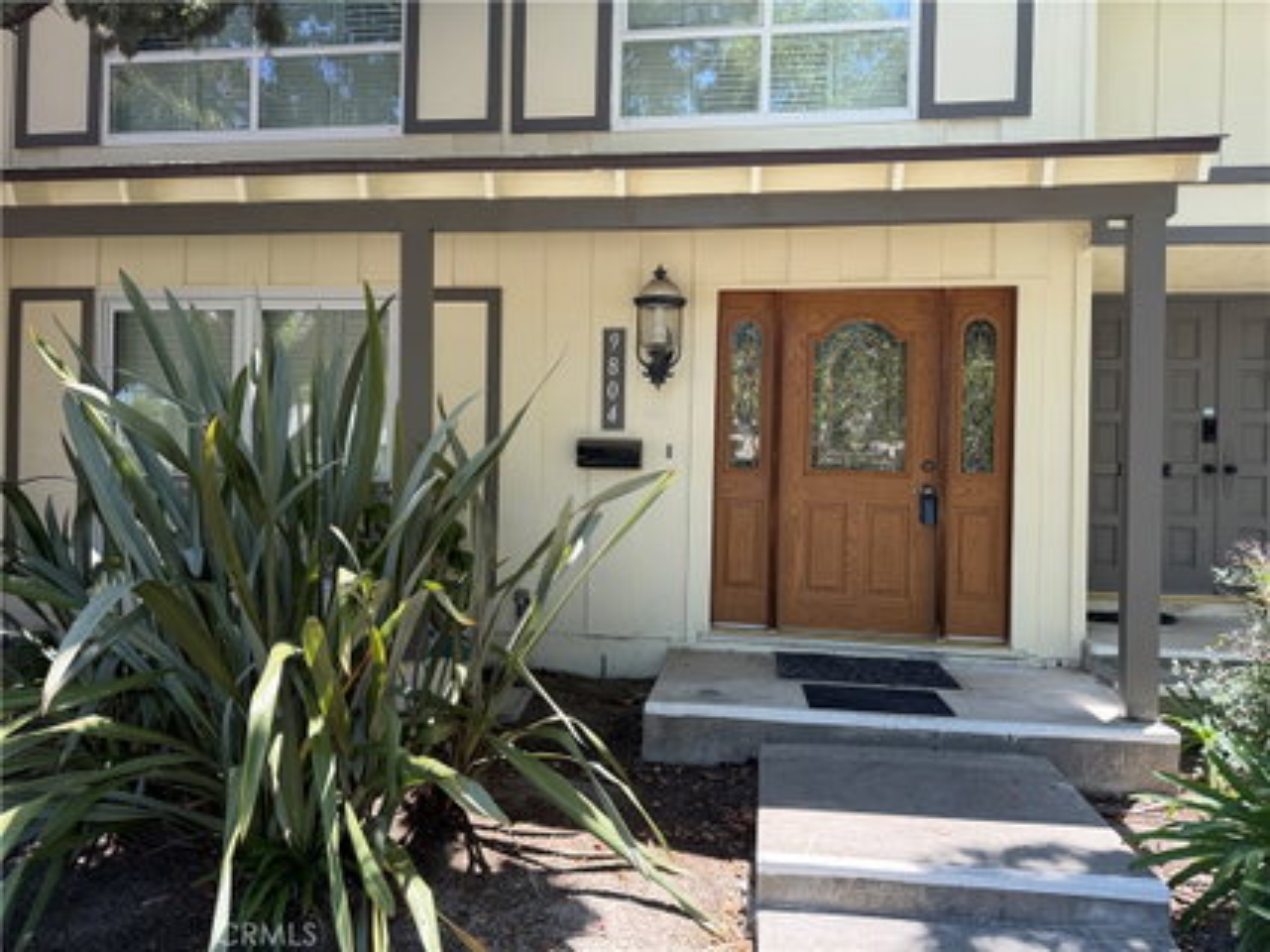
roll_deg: -0.9
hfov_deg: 71.6
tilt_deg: +0.1
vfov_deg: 56.8
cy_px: 476
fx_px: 880
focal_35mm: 24
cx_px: 635
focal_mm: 6.76
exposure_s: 1/689
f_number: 1.78
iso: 100
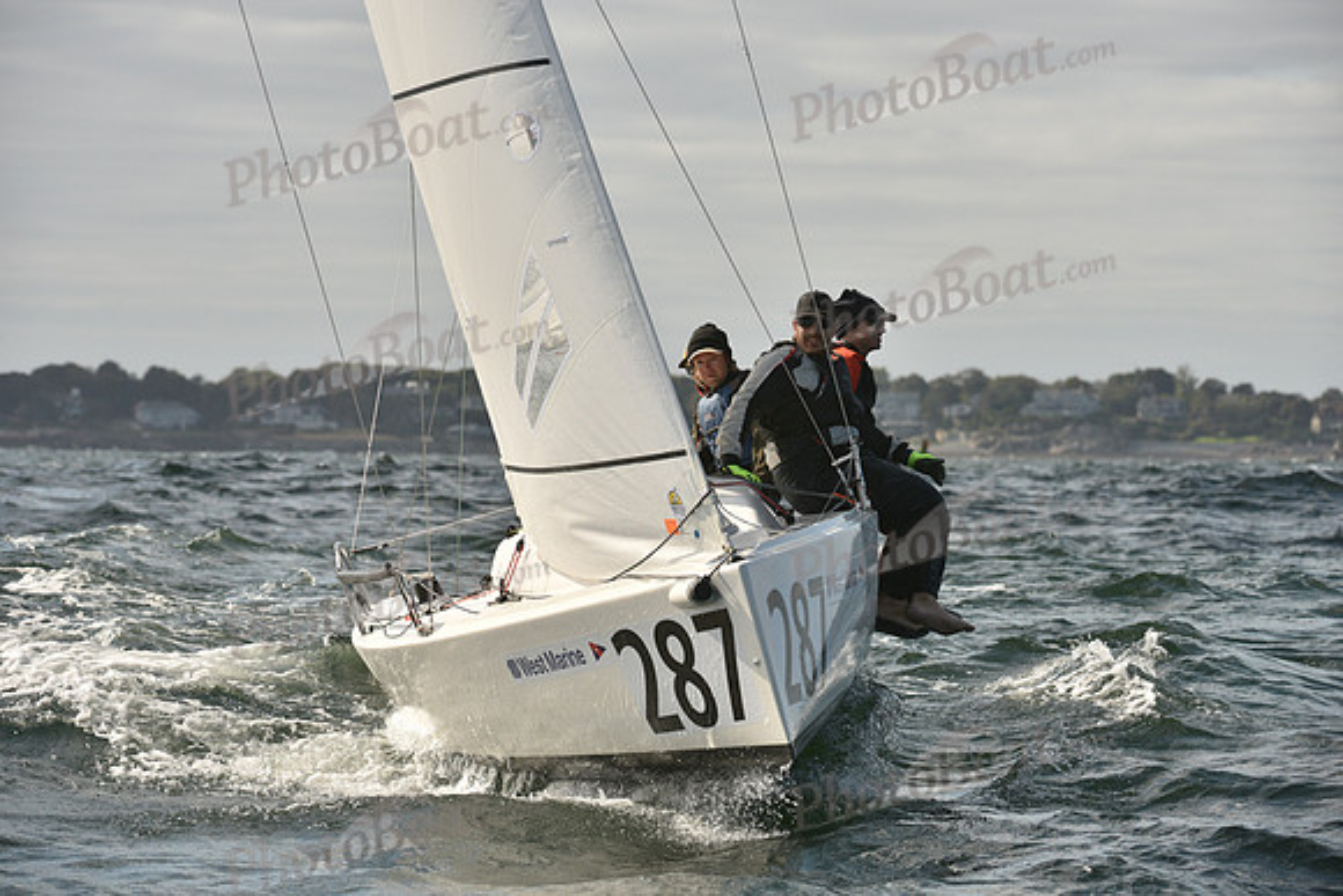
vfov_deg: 6.9
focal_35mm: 200
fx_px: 7463
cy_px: 448
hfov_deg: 10.3
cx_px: 672
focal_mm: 200
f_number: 7.1
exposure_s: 1/1600
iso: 320
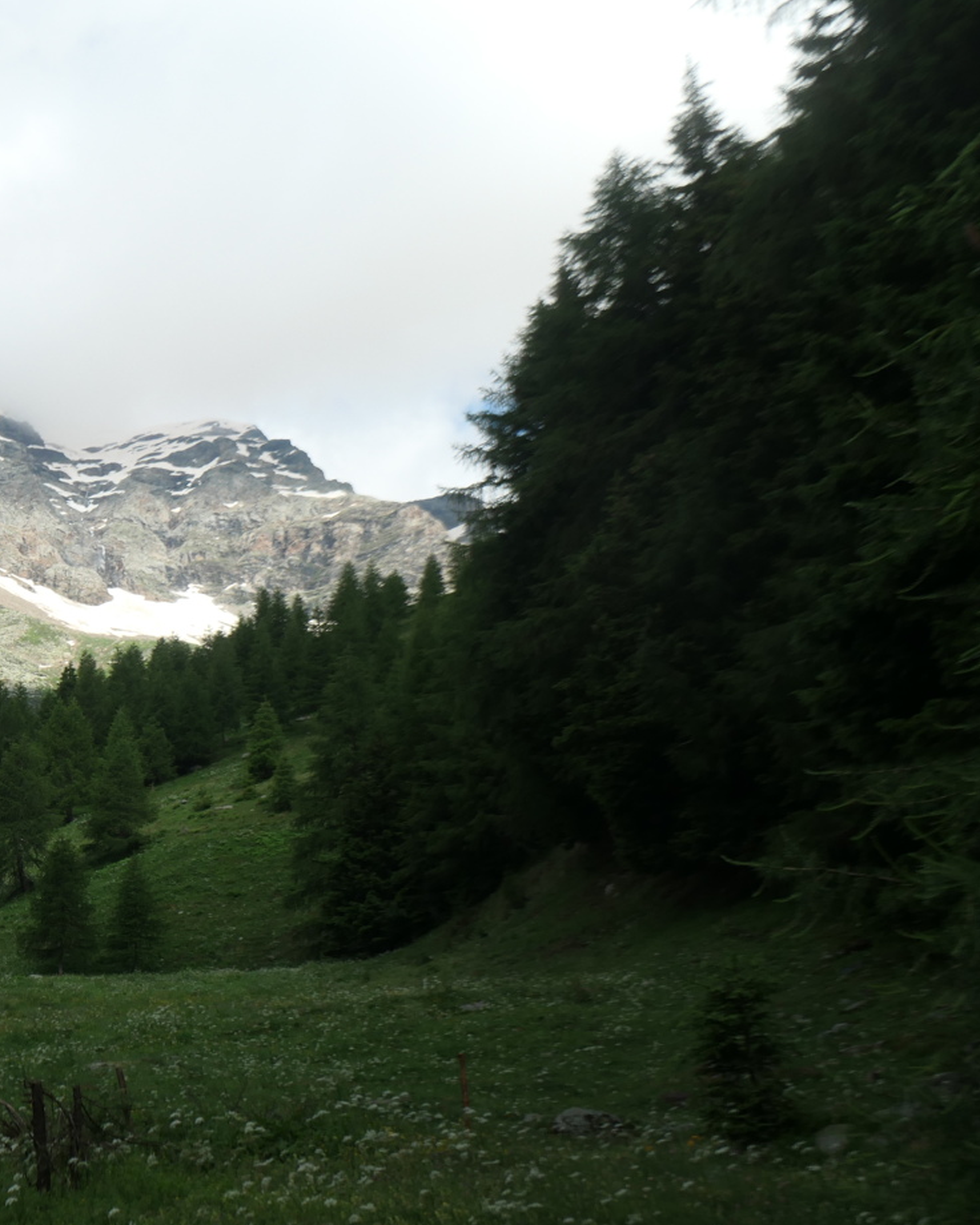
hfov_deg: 27.5
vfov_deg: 36.0
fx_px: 1885
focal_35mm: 52
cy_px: 569
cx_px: 3
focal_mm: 12.5
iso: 200
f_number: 4.5
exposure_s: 1/1000
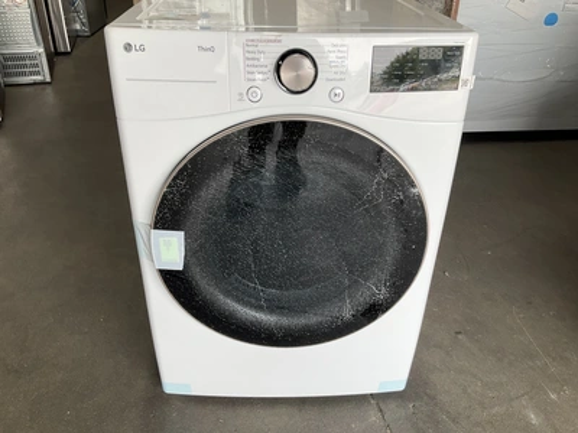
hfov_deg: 61.7
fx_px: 484
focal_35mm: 29
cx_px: 289
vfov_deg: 48.2
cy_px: 216
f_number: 1.8
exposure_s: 1/122
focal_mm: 3
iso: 16
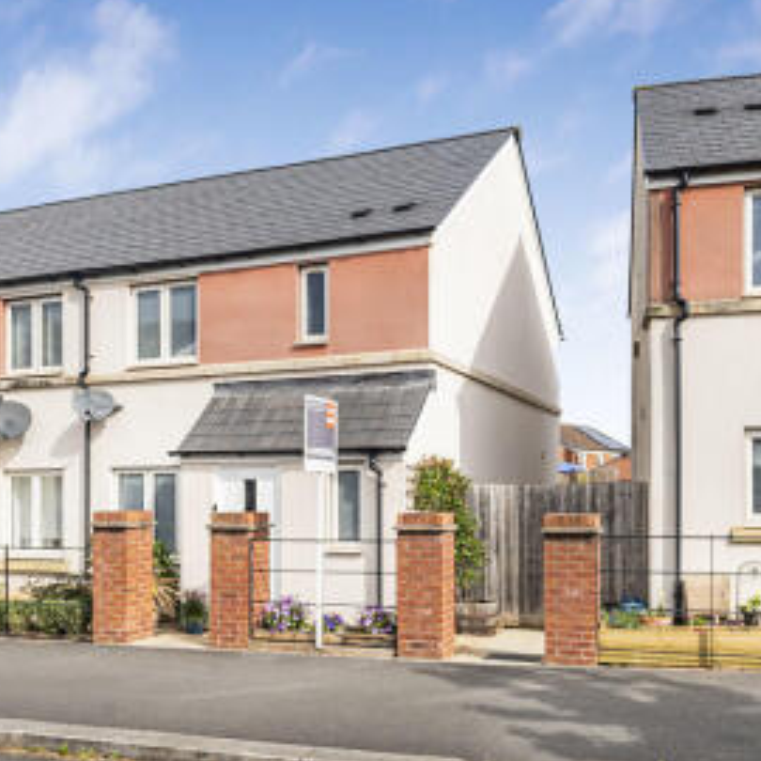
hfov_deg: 48.5
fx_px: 839
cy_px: 404
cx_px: 310
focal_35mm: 34
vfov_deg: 48.7
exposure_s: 1/500
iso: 200
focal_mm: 22.5
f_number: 7.1
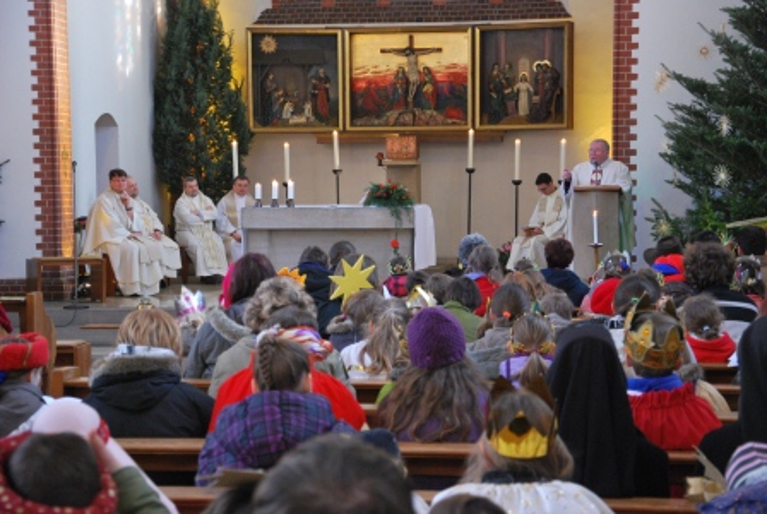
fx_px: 1856
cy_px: 257
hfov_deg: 23.3
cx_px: 384
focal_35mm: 87
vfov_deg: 15.8
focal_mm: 58
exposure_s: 1/15
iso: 800
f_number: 5.3
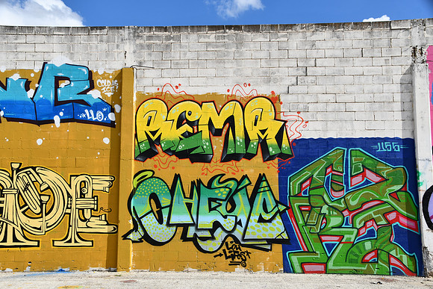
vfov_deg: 34.2
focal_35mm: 39
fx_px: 469
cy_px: 144
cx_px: 216
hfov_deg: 49.5
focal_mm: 26
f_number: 9
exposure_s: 1/320
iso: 100
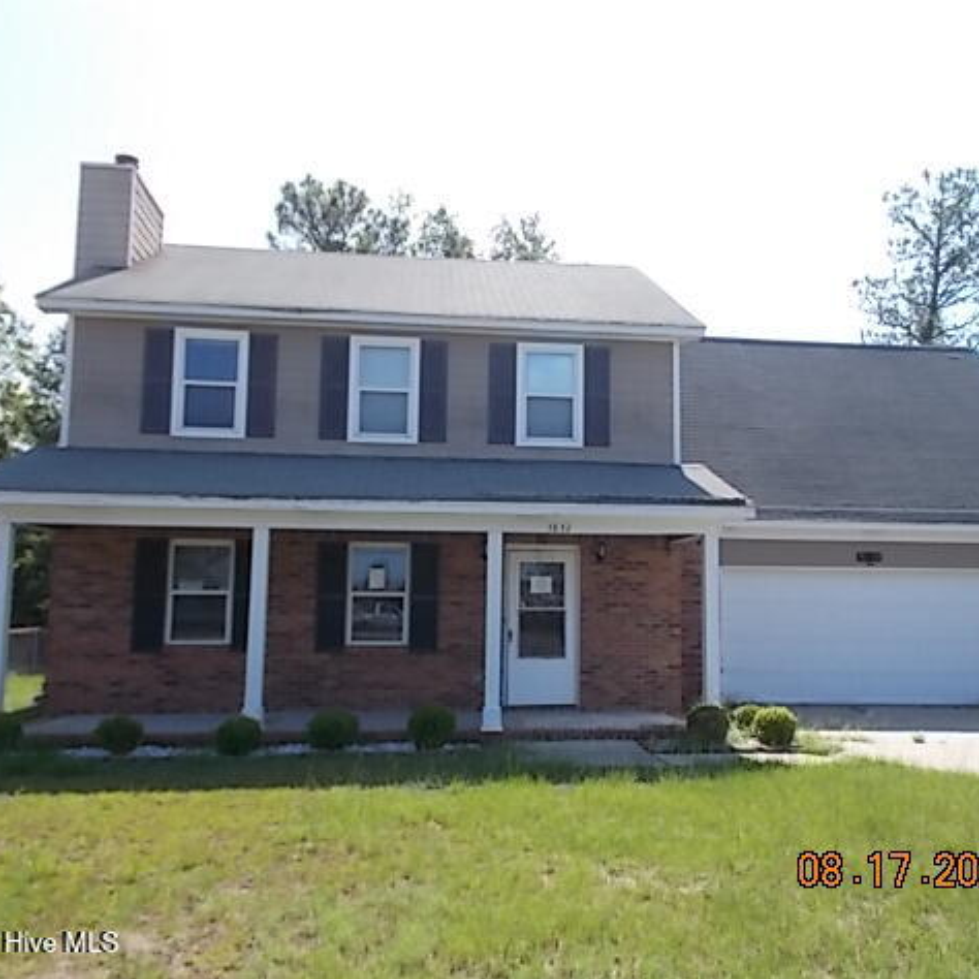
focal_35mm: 31
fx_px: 992
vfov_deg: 52.5
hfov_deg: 52.3
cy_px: 492
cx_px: 566
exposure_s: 1/500
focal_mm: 4.6
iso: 80
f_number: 3.2
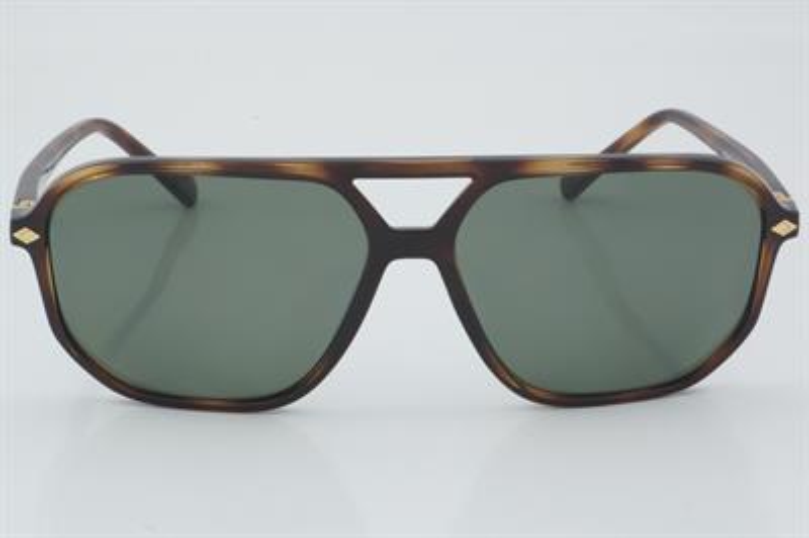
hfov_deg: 24.6
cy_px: 269
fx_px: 1852
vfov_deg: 16.5
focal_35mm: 82
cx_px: 404
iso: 100
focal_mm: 55
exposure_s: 1/3
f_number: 32
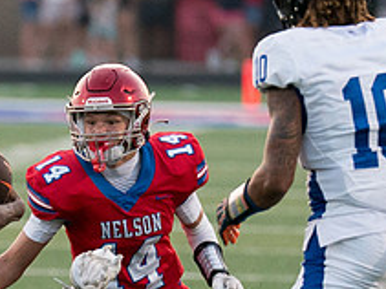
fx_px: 11557
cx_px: -58
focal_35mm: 1037
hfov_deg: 1.9
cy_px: 235
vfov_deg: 1.4
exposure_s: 1/2000
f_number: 2.8
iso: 1600
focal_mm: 200
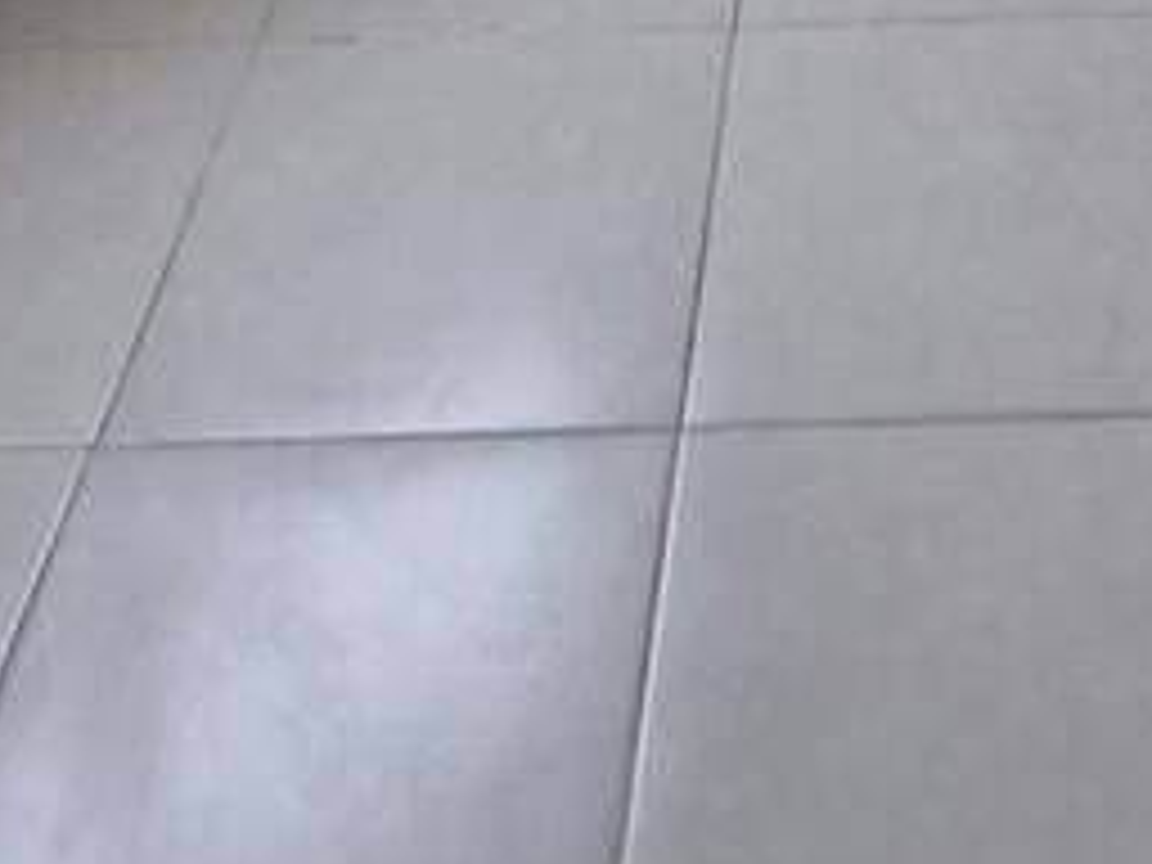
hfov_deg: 25.8
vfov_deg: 13.0
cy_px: -1404
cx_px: 1030
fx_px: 2429
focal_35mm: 73
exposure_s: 1/60
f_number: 2.2
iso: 50
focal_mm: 1.74
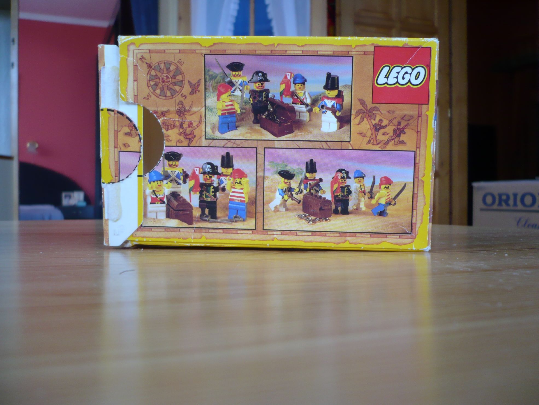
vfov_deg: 40.7
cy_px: 202
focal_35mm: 35
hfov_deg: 52.6
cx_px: 270
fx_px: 545
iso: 100
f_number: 2.8
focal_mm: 5.8
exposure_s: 1/30
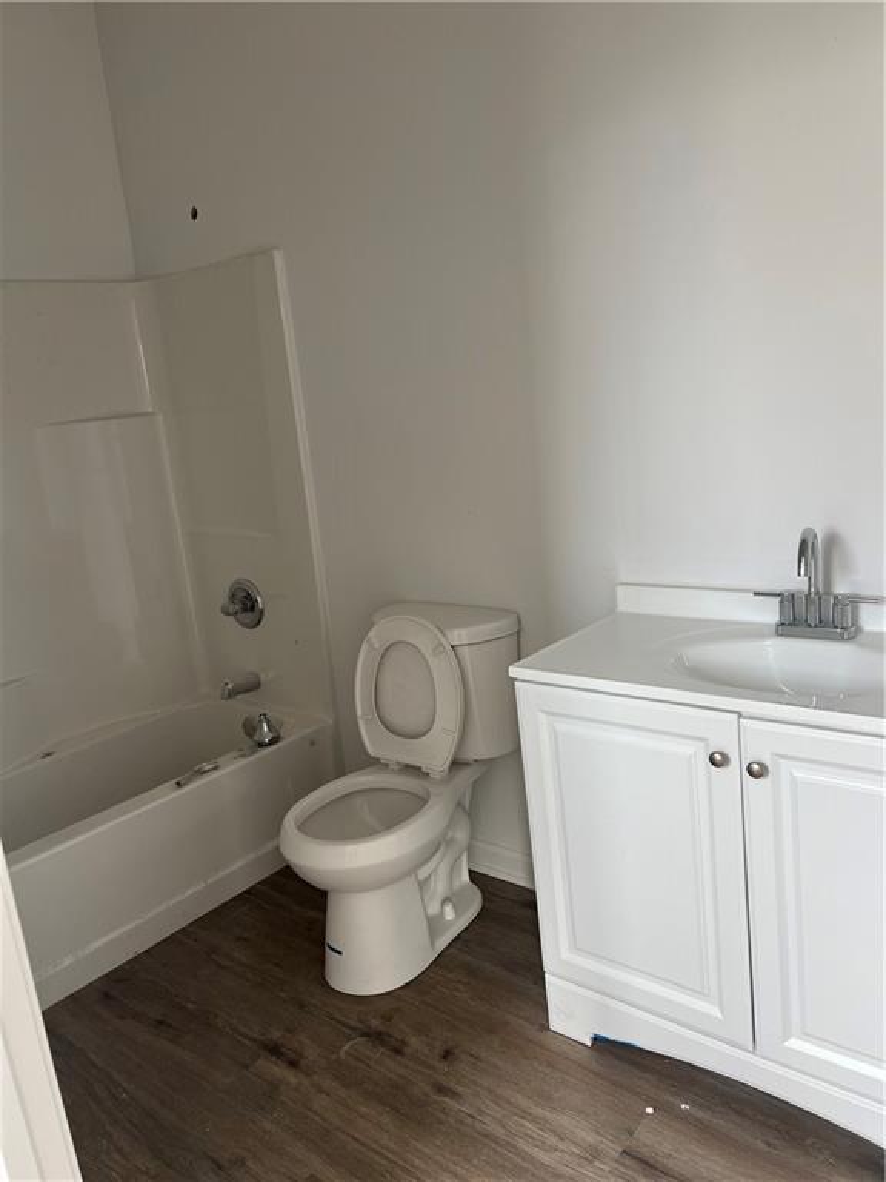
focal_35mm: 26
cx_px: 443
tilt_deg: -14.9
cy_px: 591
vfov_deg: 67.3
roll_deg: +5.5
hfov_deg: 53.1
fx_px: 887
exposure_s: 1/121
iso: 64
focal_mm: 5.7
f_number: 1.5
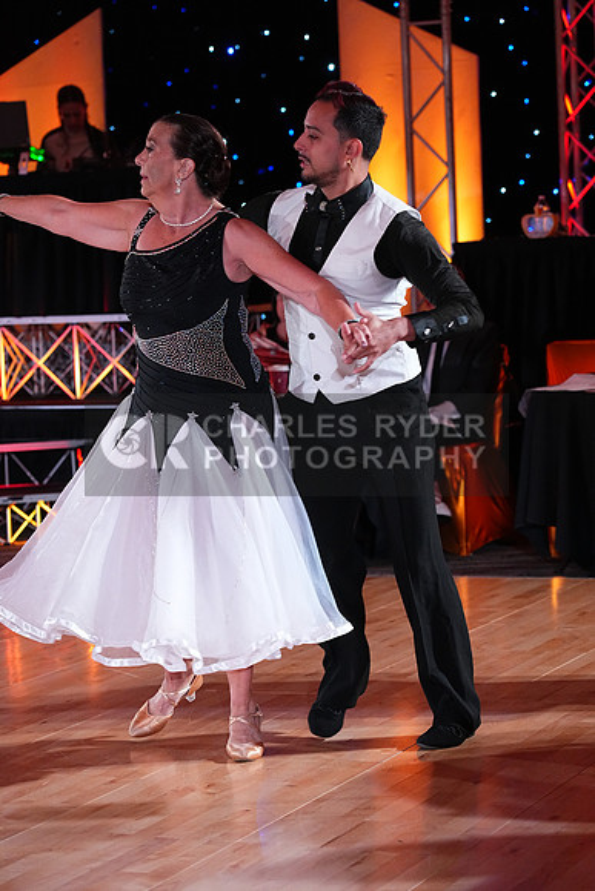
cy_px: 446
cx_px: 298
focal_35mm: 105
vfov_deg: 19.5
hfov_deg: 13.0
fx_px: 2601
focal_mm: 105
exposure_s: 1/400
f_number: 4.5
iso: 5000
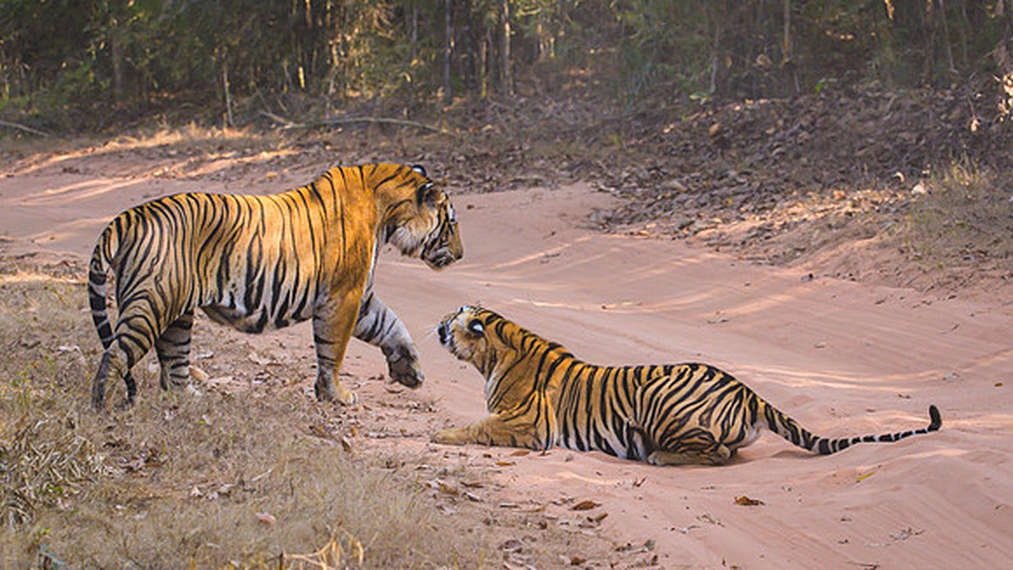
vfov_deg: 5.2
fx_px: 6254
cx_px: 489
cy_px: 417
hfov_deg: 9.3
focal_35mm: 233
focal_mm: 180
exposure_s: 1/1600
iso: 5000
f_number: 6.3
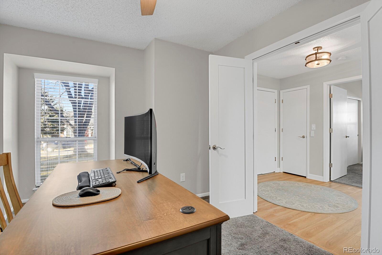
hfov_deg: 93.3
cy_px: 128
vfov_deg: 70.4
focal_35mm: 17
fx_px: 180
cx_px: 191
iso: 250
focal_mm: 17
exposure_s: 2
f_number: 8
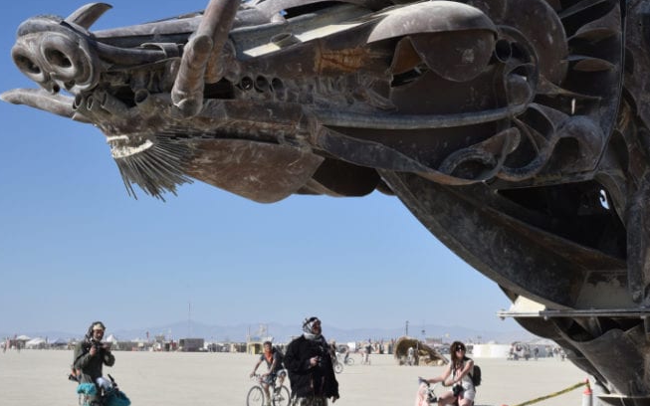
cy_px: 95
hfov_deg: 25.5
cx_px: 498
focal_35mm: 80
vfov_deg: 16.2
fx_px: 1417
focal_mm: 50
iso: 1000
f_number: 16
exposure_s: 1/1000
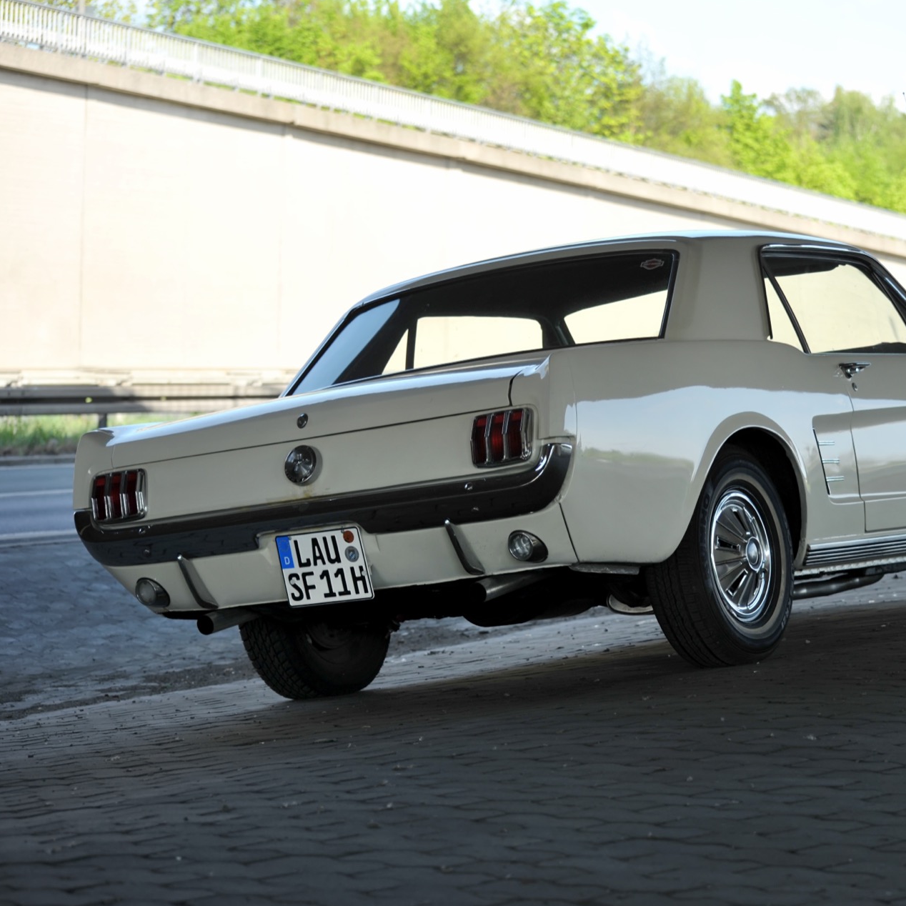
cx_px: 624
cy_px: 453
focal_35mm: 90
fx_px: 2665
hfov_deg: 19.2
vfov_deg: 19.3
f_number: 4.5
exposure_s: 1/400
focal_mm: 70
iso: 200
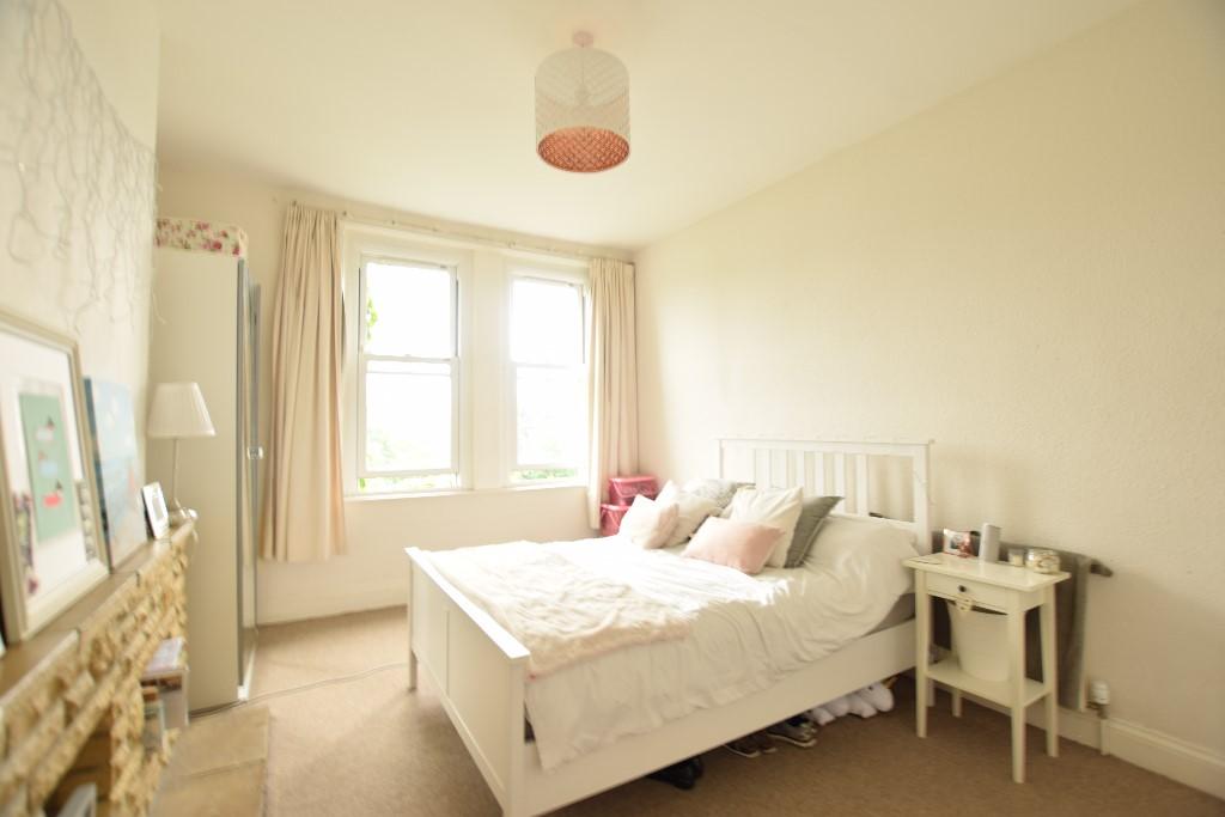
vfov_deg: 77.3
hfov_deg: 100.4
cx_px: 612
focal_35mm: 15
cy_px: 408
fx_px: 510
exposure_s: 1/8
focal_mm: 10
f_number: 4.5
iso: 100
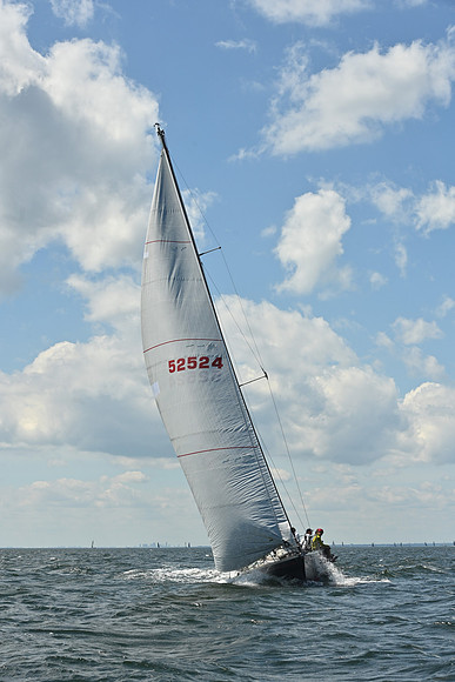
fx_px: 1326
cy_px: 341
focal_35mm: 70
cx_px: 228
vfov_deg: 28.8
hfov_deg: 19.5
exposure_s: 1/1250
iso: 250
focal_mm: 70
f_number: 10
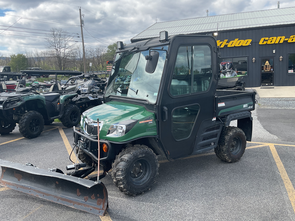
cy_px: 111
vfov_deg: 46.8
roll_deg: +2.7
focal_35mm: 30
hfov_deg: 60.0
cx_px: 150
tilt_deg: -9.1
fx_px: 256
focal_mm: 3
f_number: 1.8
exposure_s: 1/804
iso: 16
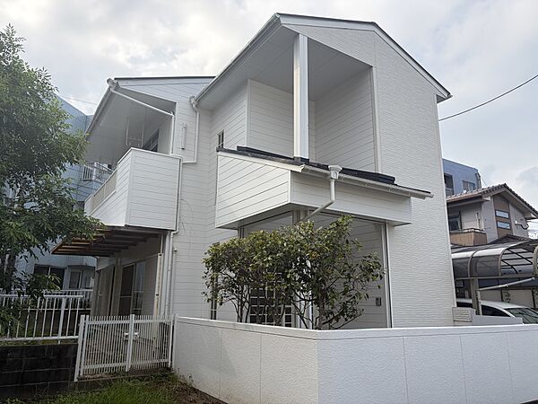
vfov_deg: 53.1
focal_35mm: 26
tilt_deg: +14.3
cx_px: 269
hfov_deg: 67.3
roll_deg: +0.0
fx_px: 404
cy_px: 202
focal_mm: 5.96
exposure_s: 1/2538
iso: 64
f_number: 1.6
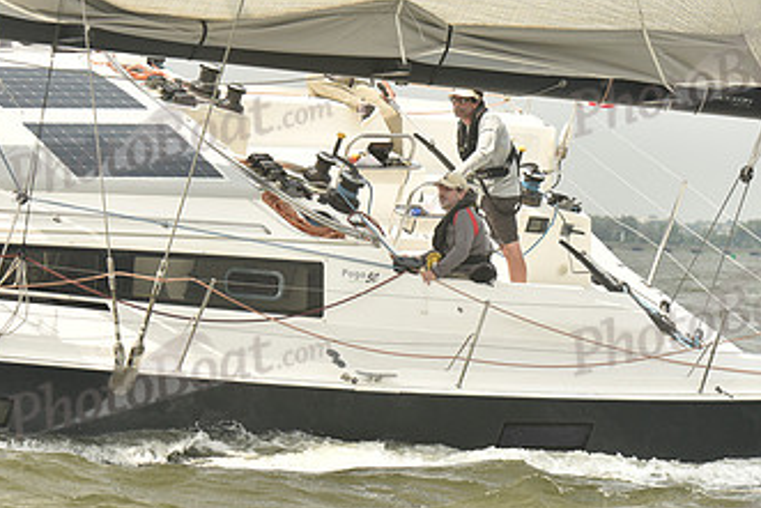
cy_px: 229
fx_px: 3701
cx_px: 453
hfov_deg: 11.7
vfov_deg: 7.9
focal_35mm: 175
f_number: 8
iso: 250
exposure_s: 1/800
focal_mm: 100
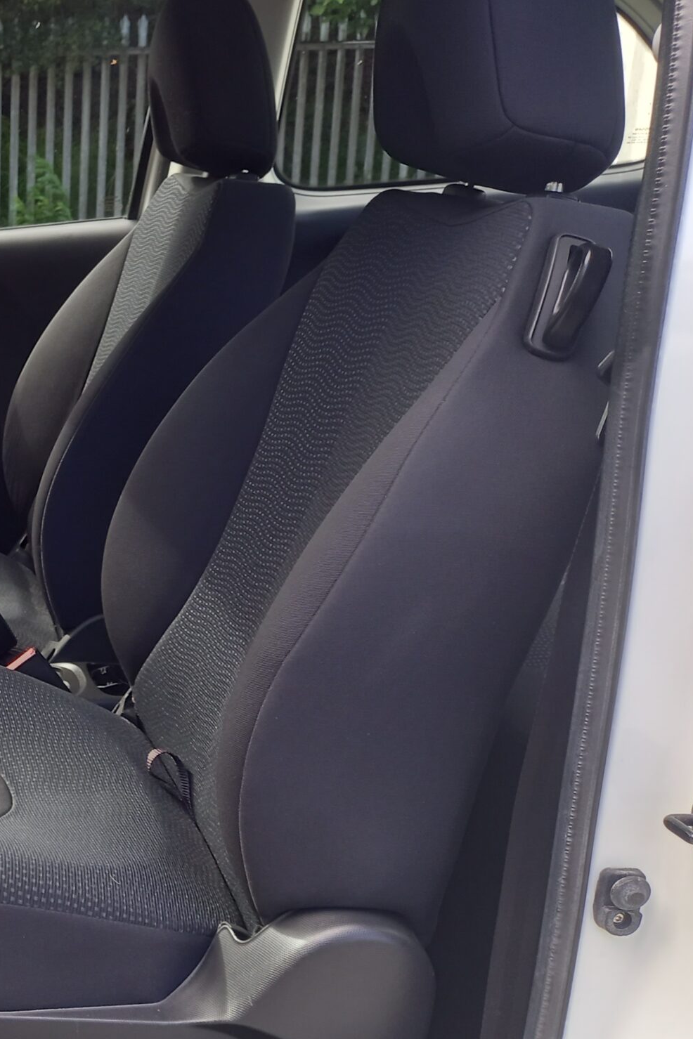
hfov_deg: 25.8
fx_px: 1299
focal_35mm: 45
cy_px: 539
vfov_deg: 43.6
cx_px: -198
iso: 50
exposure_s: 1/60
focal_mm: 4.6
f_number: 2
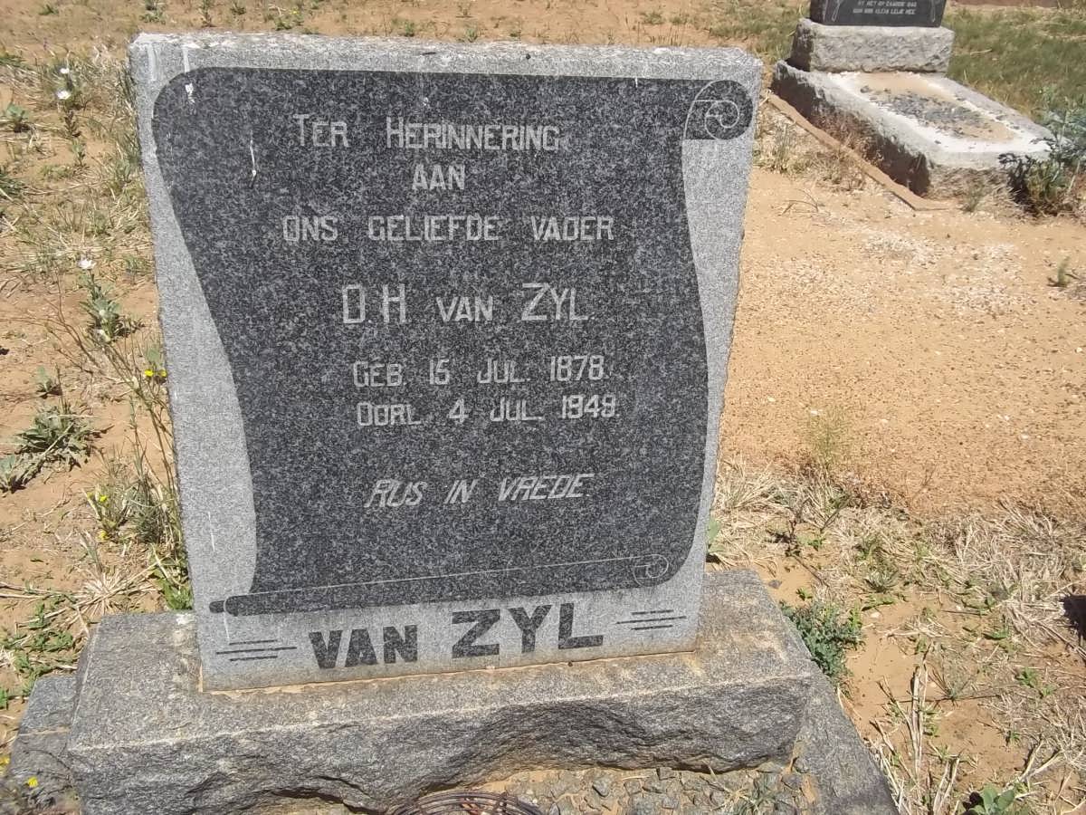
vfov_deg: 44.2
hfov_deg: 56.8
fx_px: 1004
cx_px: 543
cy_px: 408
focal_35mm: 32
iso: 80
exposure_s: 1/500
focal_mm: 5.7
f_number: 5.5
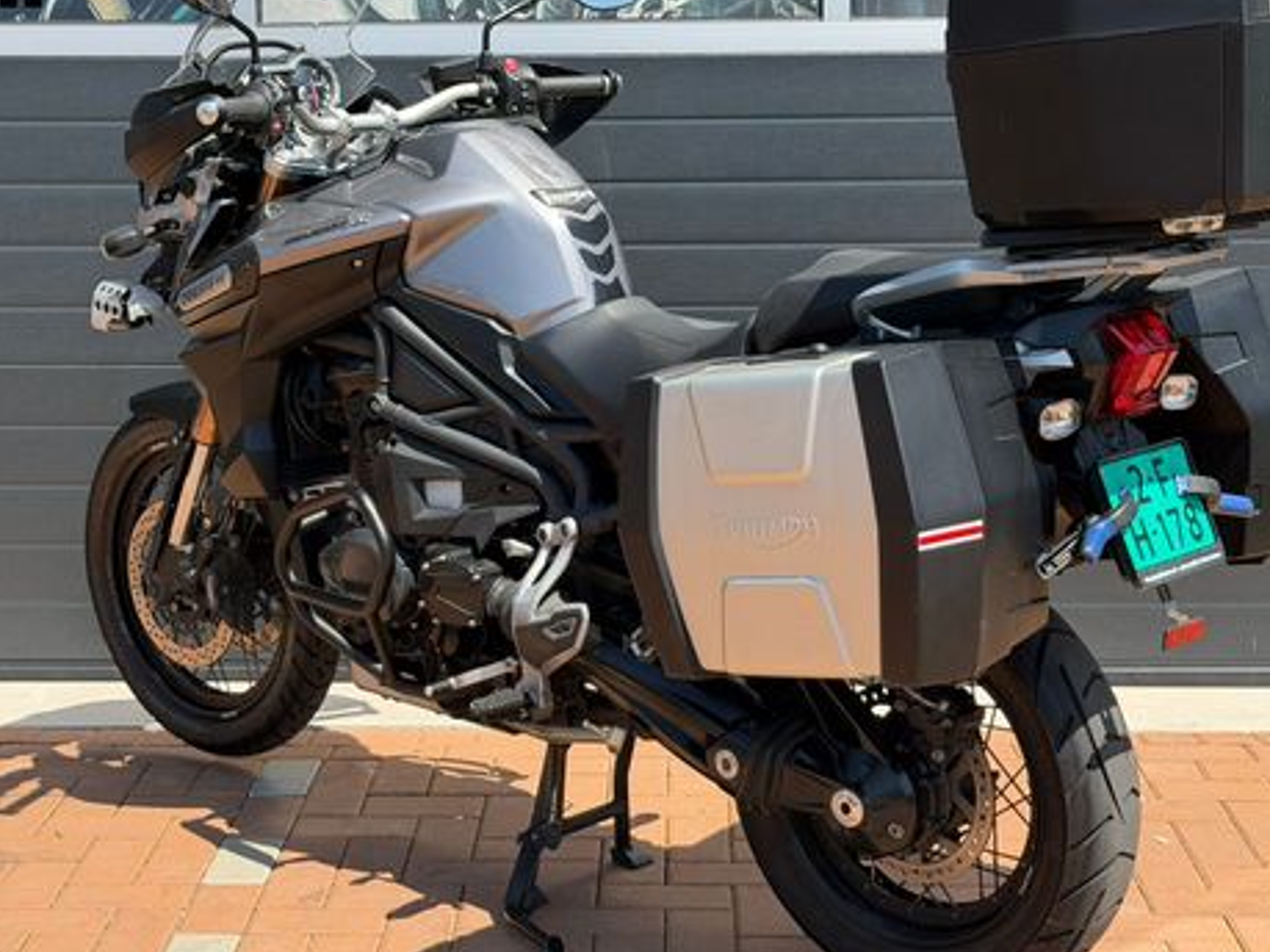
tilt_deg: -9.7
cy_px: 487
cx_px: 573
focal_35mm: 67
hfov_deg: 29.0
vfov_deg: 21.9
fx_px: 2457
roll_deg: +1.2
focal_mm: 6.76
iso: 64
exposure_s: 1/2342
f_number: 1.78
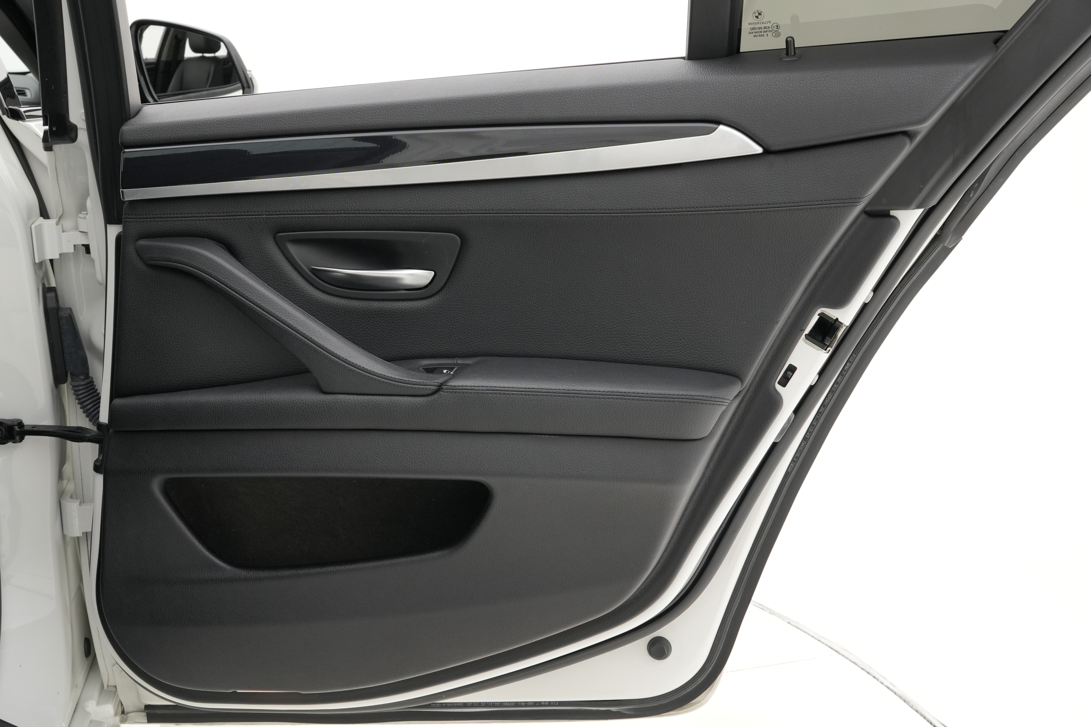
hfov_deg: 39.0
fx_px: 1541
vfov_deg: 26.6
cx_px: 546
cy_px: 364
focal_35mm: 51
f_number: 8
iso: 800
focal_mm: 33.9
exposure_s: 1/100
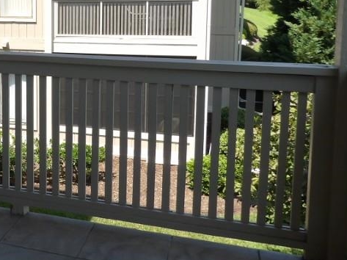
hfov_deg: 33.8
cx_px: 4
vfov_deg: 27.5
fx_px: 521
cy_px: 54
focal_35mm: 52
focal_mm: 4.3
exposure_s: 1/152
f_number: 5.6
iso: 100
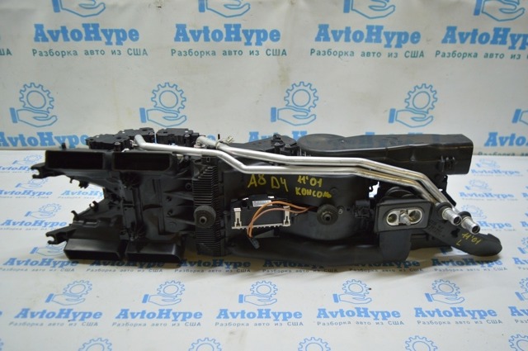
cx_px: 264
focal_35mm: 30
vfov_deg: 43.5
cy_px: 176
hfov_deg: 62.0
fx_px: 439
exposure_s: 1/60
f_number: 3.8
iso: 400
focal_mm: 20
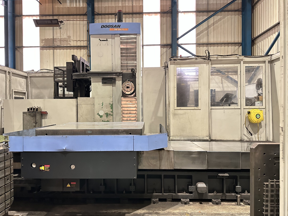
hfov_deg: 69.4
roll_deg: +0.3
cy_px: 110
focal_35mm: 25
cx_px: 141
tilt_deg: -0.5
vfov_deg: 54.9
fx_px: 208
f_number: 1.78
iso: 640
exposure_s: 1/33
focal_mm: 6.86
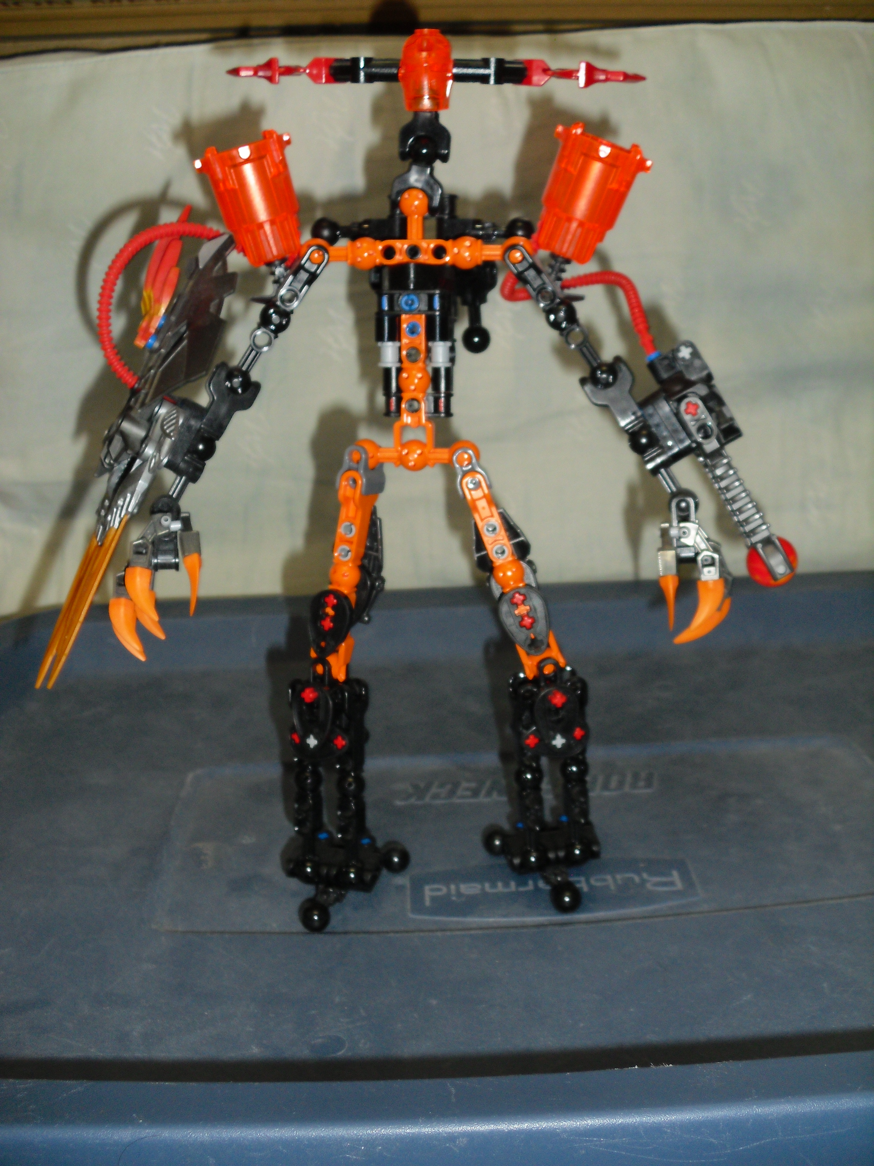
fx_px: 1212
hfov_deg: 39.7
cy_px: 583
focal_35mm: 36
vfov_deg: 51.4
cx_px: 437
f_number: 3.1
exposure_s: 1/60
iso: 200
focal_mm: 6.3
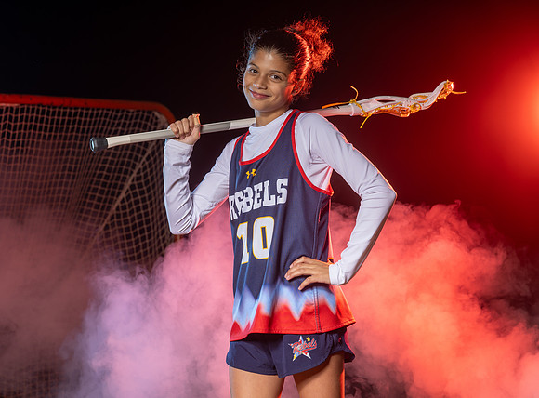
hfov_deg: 15.4
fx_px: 1992
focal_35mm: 129
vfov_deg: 11.4
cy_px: 187
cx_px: 280
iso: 64
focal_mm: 105
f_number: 7.1
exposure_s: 1/200
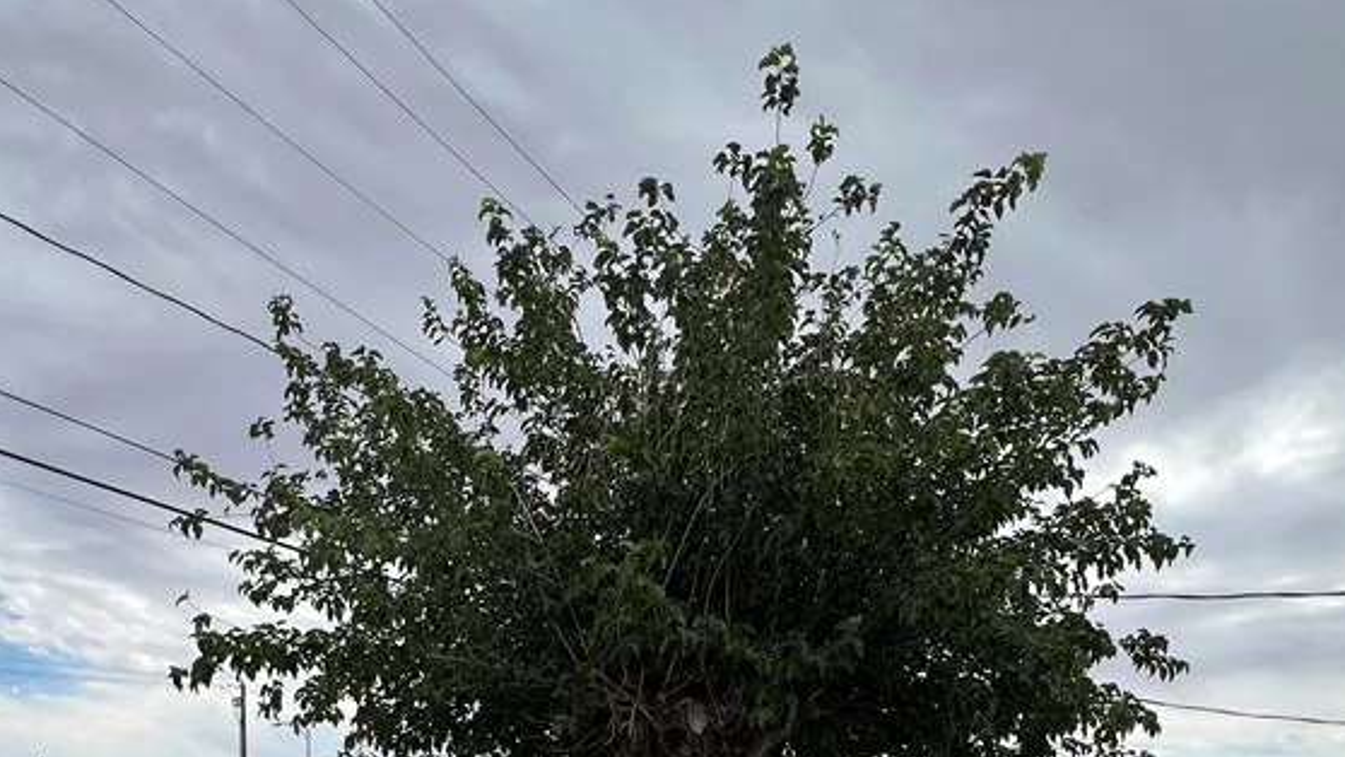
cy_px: 878
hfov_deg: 71.9
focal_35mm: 26
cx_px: 646
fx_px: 927
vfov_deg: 36.0
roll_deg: +0.0
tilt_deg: -0.8
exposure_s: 1/1085
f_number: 1.8
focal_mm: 1.57
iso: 32
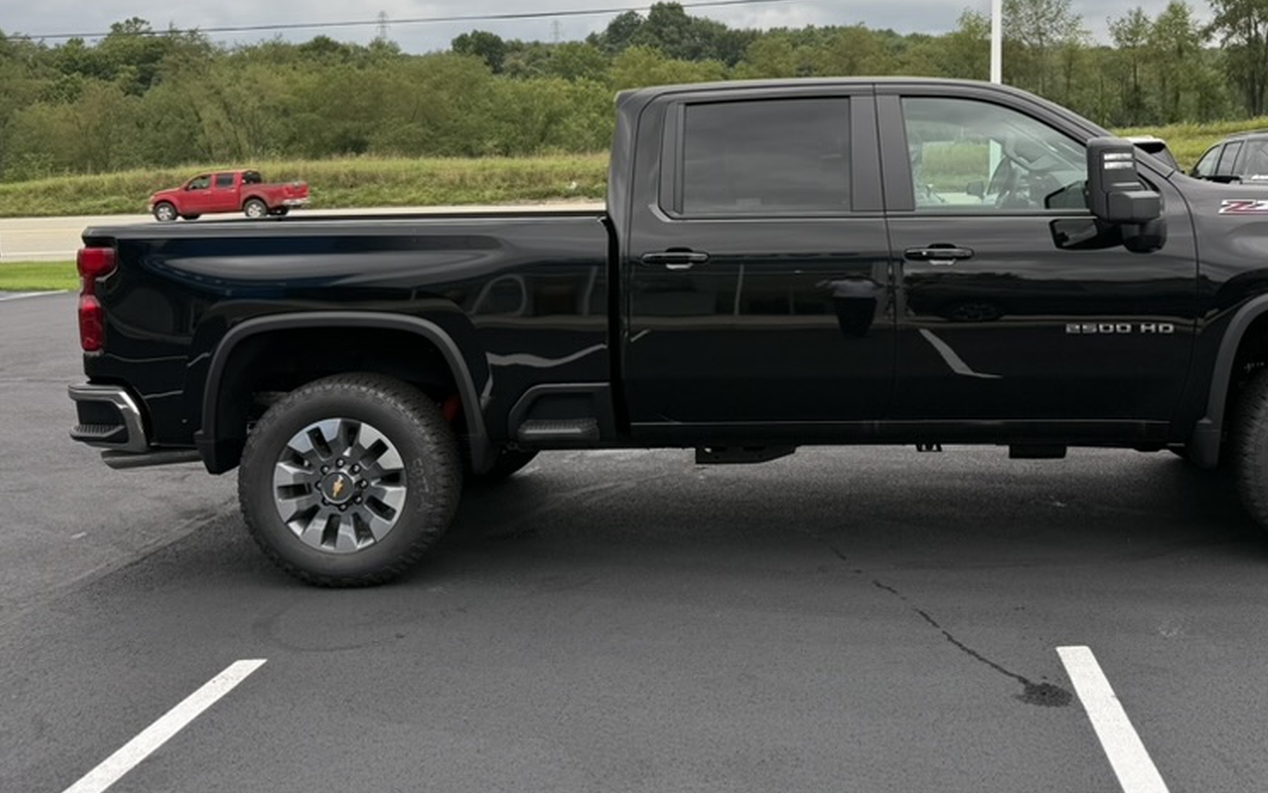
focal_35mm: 35
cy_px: 201
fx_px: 1209
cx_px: 818
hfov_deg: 54.5
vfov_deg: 35.5
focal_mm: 6.76
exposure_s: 1/338
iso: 80
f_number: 1.78
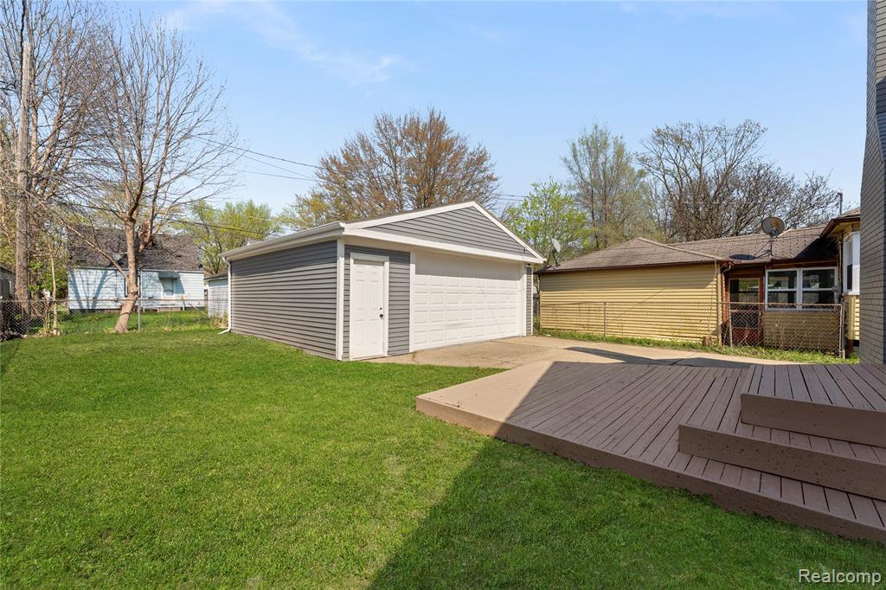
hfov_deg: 104.3
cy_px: 295
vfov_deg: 81.2
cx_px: 443
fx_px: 344
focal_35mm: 14
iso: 100
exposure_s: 1/250
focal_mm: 14
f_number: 8
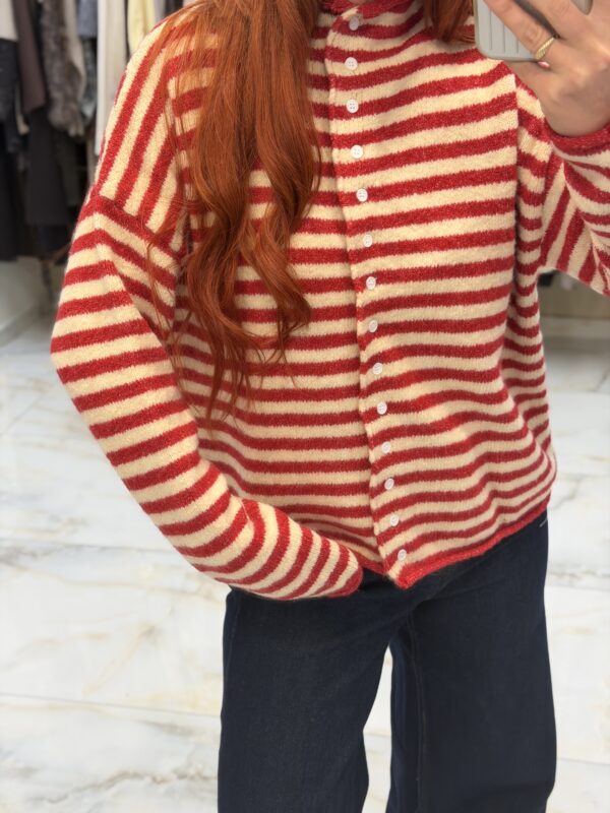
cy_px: 406
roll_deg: +1.7
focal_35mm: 48
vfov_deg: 39.7
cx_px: 305
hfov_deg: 30.3
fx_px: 1128
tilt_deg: -22.6
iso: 64
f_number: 1.78
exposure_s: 1/50
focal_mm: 6.76
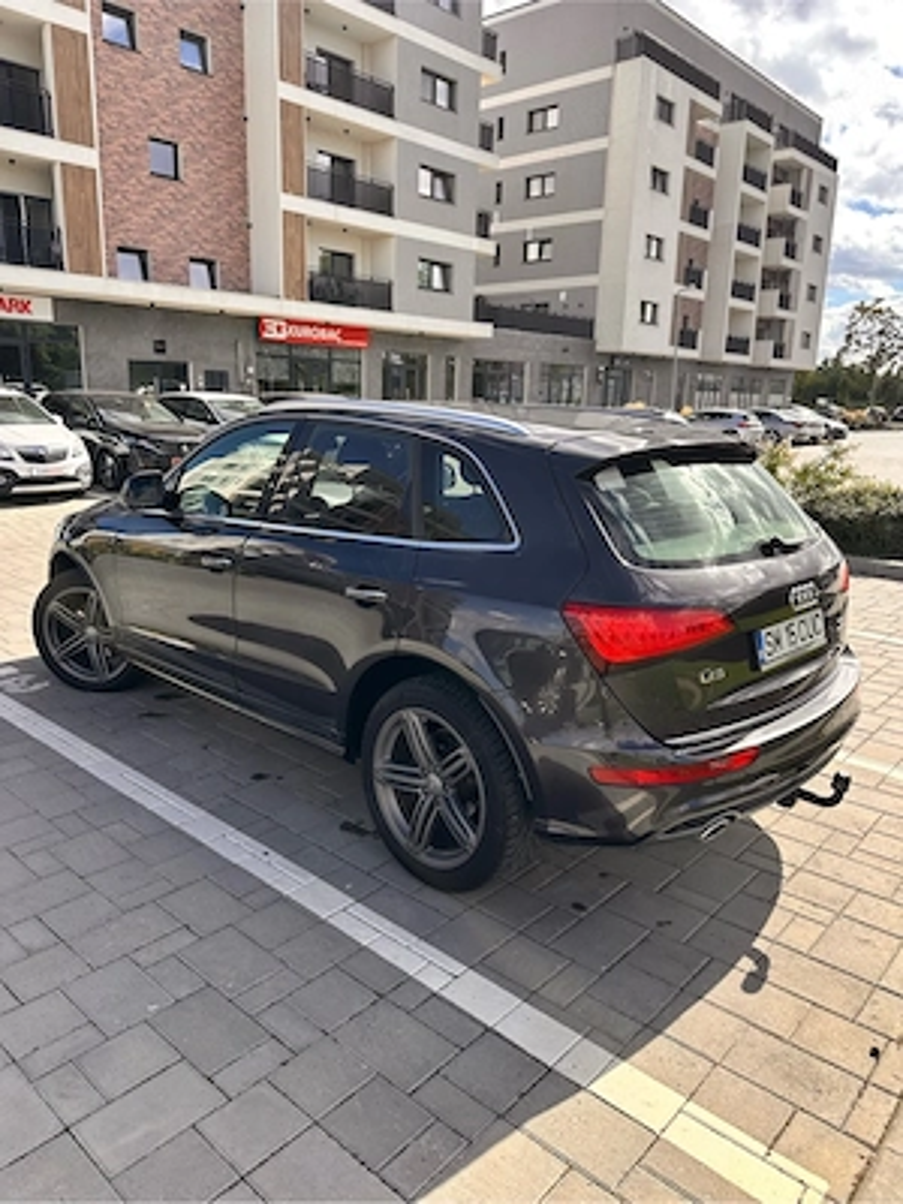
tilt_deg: -13.5
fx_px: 835
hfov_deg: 56.8
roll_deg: -3.3
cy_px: 602
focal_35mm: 24
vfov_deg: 71.6
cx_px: 452
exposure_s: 1/1721
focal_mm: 6.86
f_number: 1.78
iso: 80
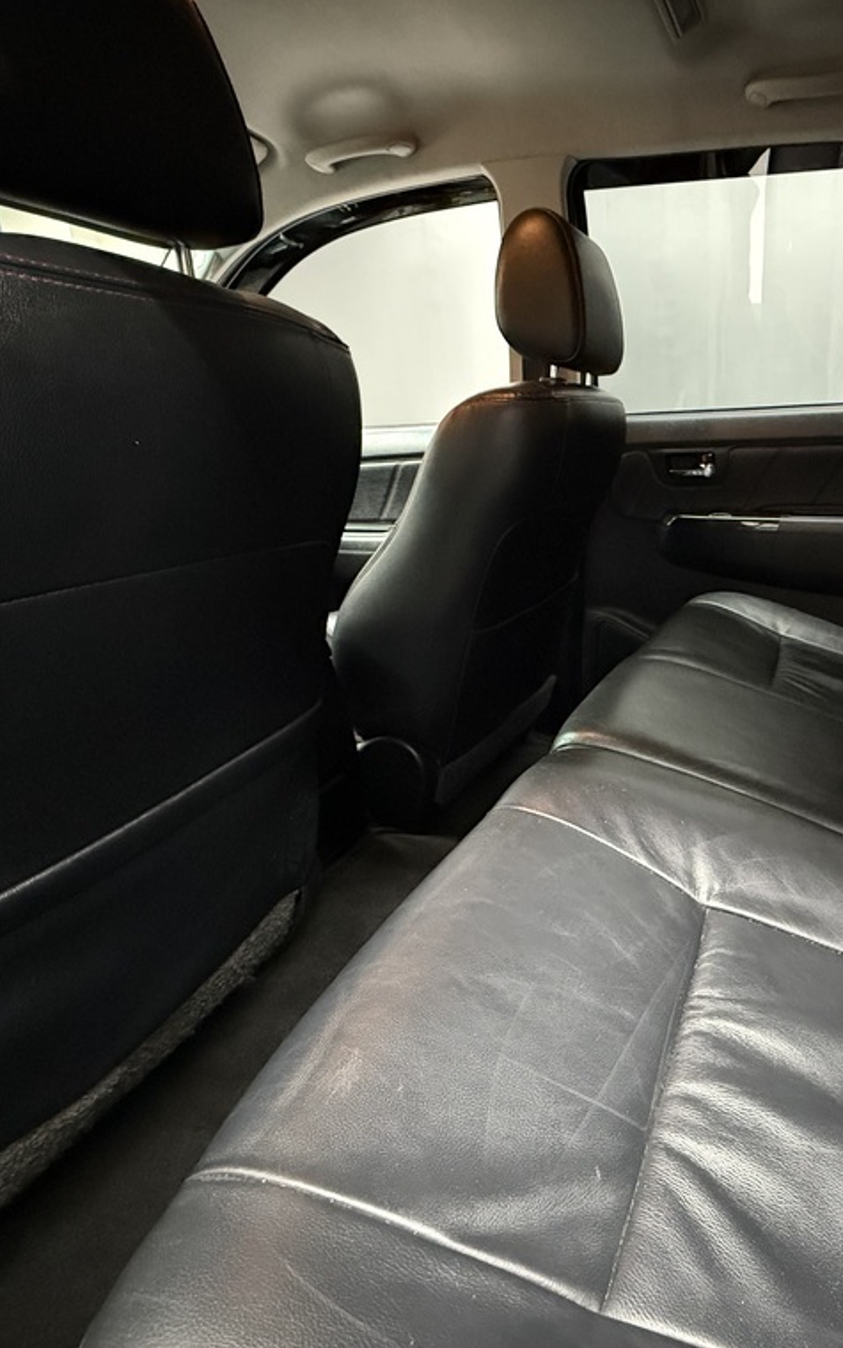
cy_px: 678
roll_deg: -1.1
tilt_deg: -18.6
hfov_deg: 55.7
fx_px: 735
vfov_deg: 85.1
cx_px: 666
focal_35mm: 20
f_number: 2.2
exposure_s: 1/25
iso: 1600
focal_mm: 2.22
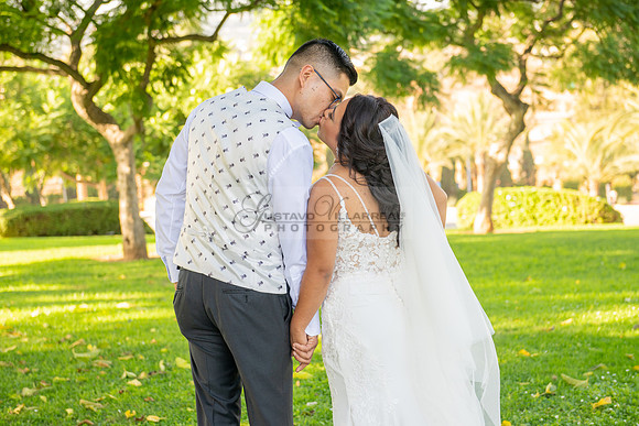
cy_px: 213
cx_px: 320
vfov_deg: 21.9
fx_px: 1101
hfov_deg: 32.4
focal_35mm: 62
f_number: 4.5
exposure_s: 1/200
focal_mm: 62
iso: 200
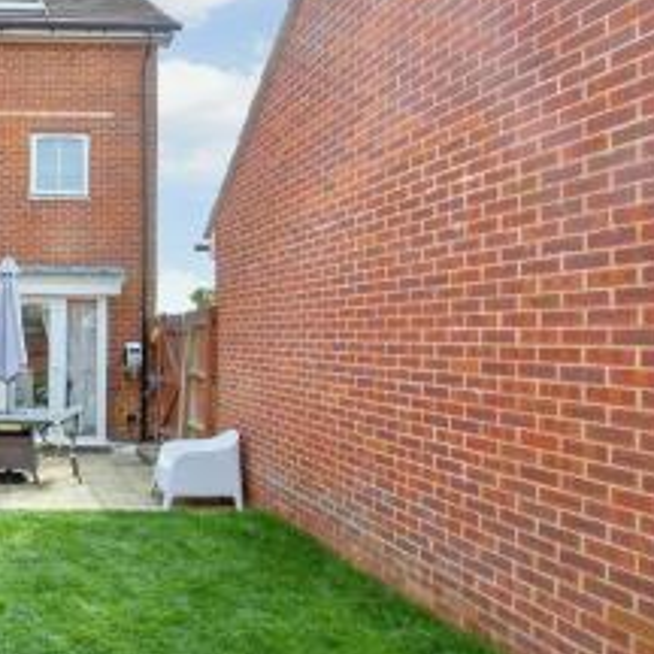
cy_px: 338
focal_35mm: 28
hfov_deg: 46.8
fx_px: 598
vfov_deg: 57.3
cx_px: -14
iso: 320
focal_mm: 10
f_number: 8
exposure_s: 1/500
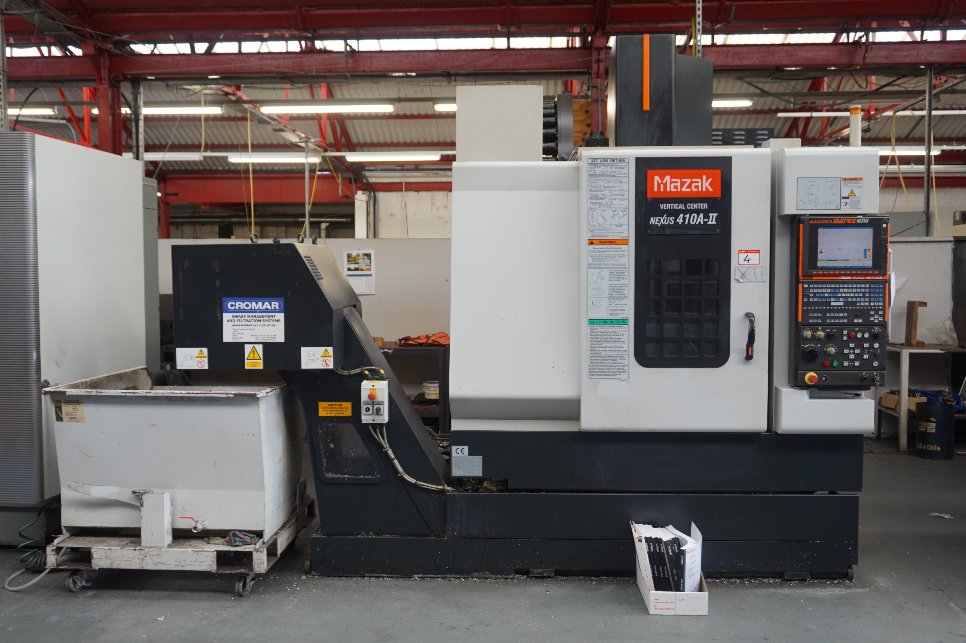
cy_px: 322
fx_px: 885
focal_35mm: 33
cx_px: 483
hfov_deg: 57.3
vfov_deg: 39.9
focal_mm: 22
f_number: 4
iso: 160
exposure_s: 1/60
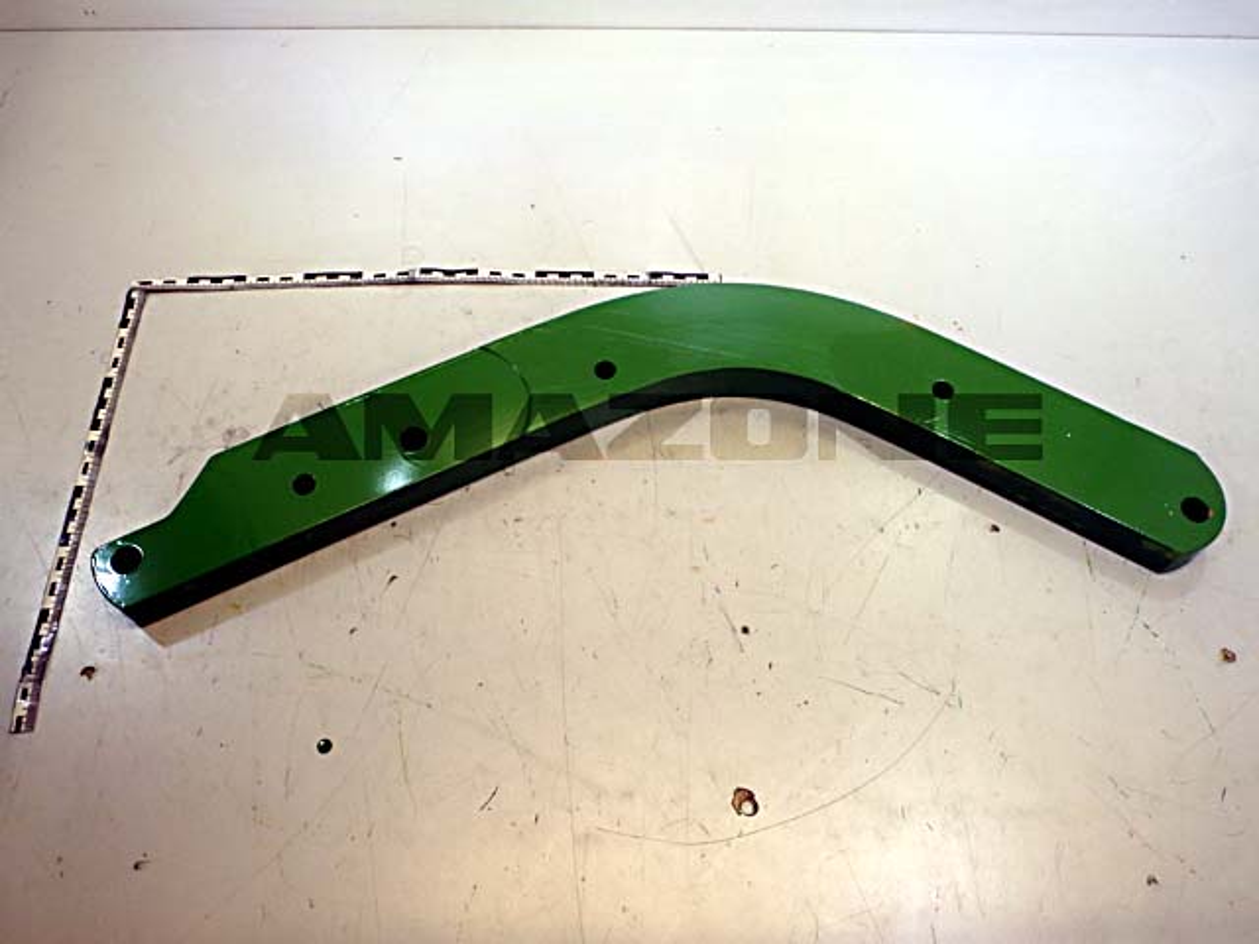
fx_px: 1018
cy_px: 472
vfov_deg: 49.7
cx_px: 630
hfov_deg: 63.4
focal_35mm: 28
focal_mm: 5
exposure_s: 1/30
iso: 250
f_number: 3.9
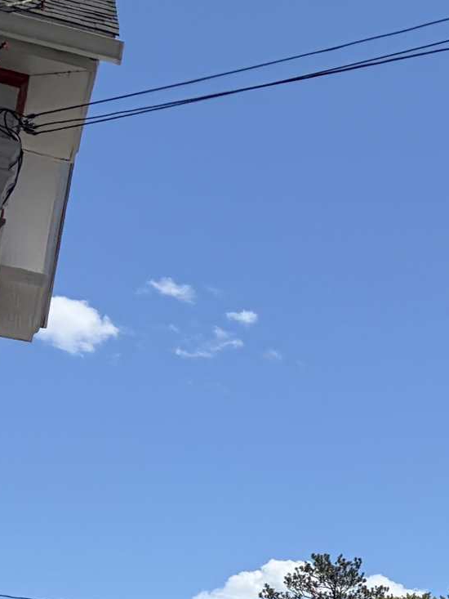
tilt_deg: +9.9
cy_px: 680
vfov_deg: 17.4
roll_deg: -3.5
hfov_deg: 10.9
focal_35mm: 109
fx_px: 1885
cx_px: 1177
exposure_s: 1/4950
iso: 64
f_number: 1.6
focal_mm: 5.96
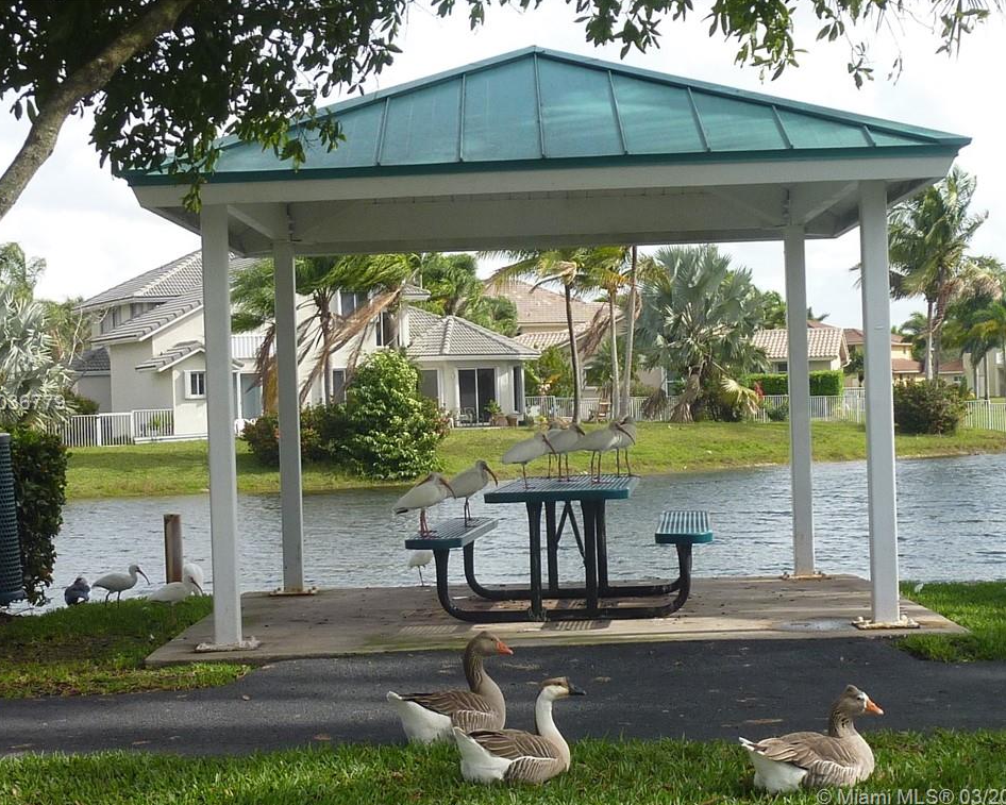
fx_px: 2233
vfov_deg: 20.4
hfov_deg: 25.4
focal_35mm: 75
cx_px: 500
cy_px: 404
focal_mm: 6.5
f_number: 4
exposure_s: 1/400
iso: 100
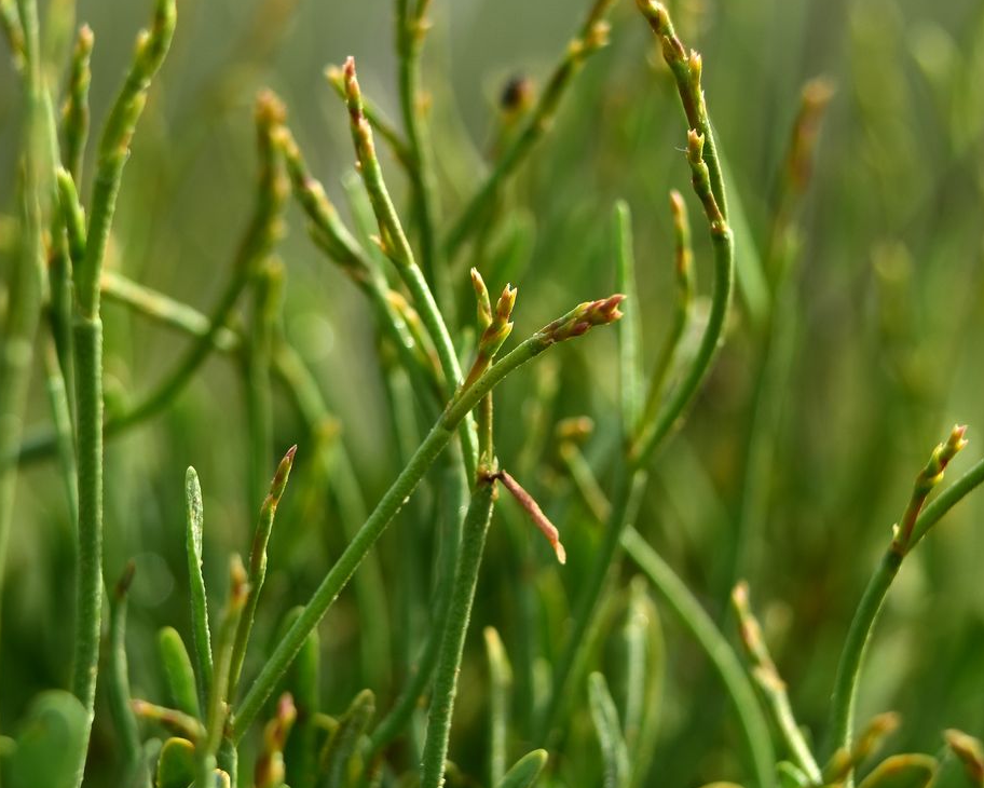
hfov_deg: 8.9
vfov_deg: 7.2
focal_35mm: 216
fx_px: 6292
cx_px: 467
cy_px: 318
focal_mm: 100
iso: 100
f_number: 5.6
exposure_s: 1/500
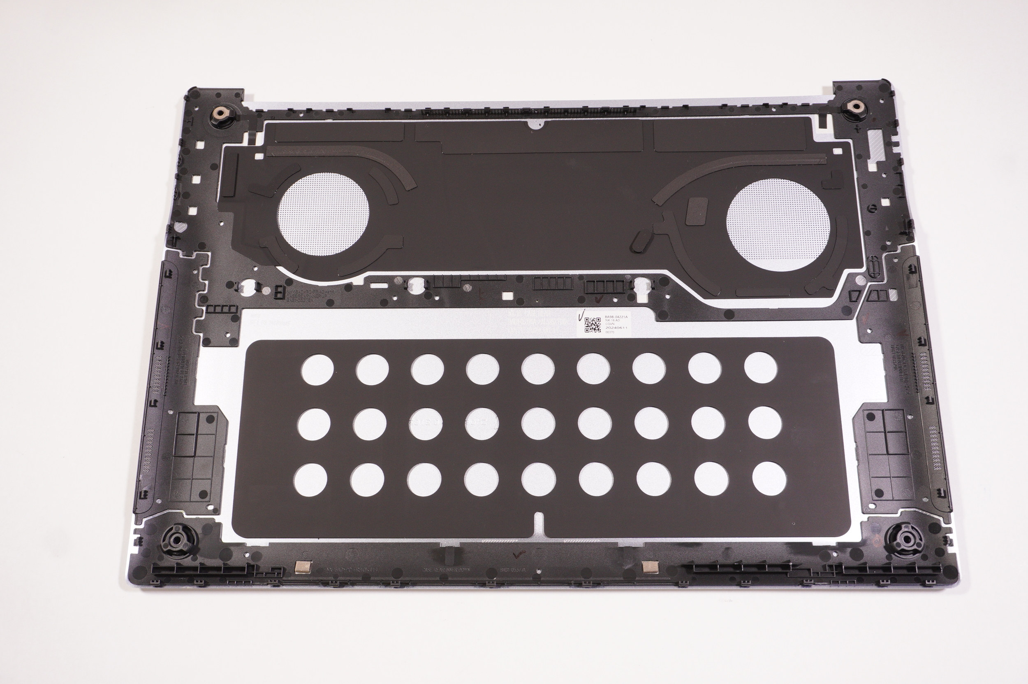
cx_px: 514
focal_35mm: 36
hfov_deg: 53.2
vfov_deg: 36.8
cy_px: 342
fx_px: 1027
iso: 500
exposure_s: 1/100
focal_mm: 24
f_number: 5.6
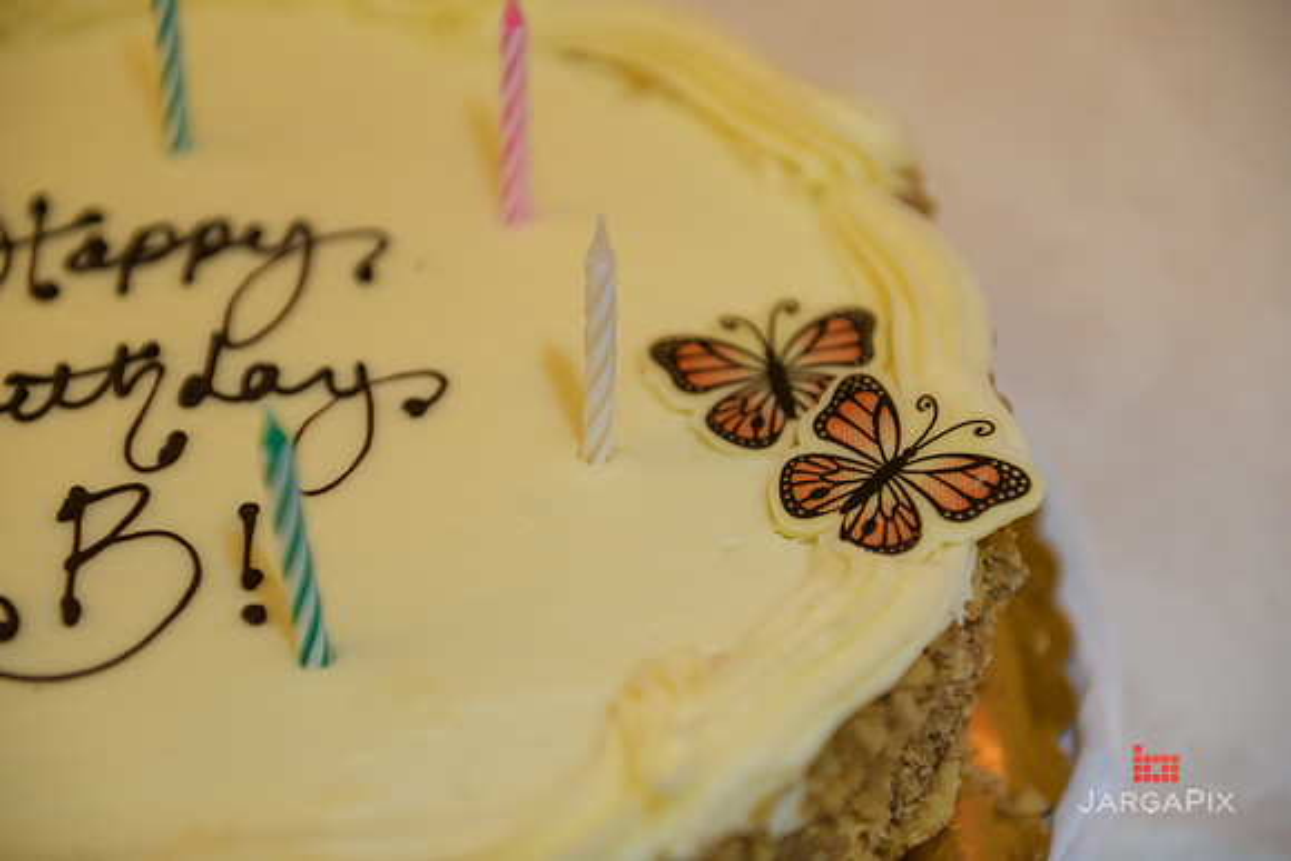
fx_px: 2511
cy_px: 430
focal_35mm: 70
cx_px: 646
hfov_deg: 28.8
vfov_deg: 19.5
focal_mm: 70
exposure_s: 1/125
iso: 1600
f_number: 3.2
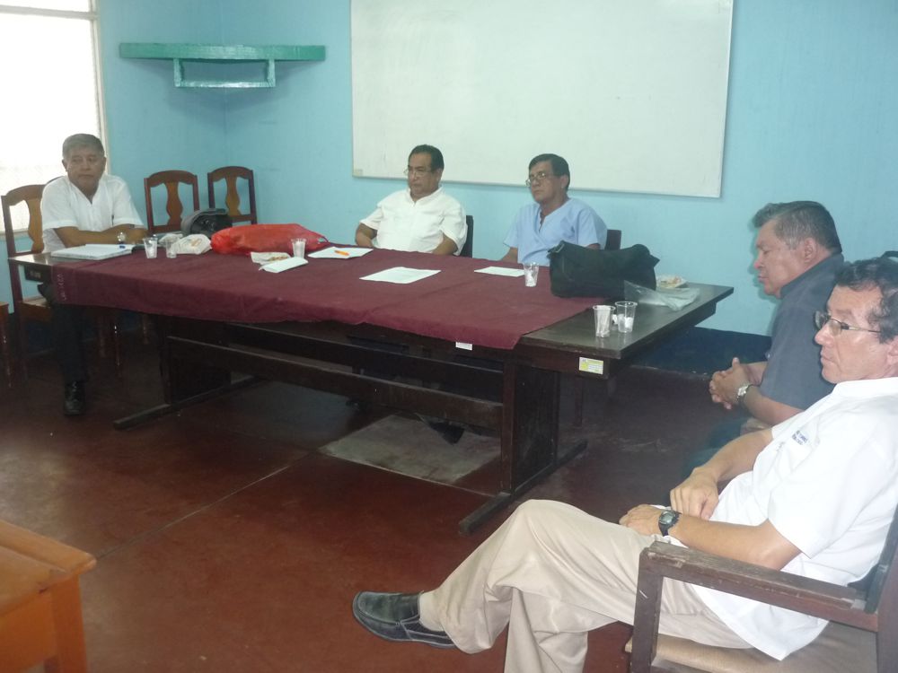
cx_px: 449
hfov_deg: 55.4
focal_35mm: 33
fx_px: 856
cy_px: 336
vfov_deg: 42.9
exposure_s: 1/30
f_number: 2.8
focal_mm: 5.5
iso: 400
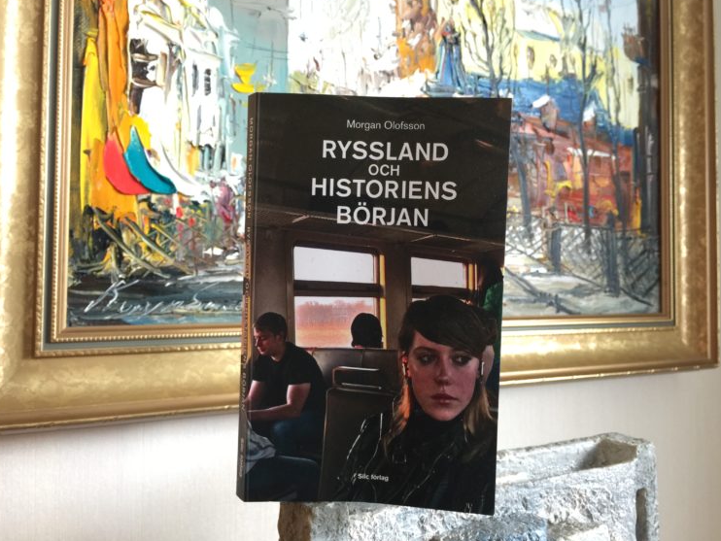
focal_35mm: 30
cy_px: 265
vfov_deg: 46.8
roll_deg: +0.2
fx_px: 625
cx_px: 362
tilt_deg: +3.5
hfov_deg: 59.9
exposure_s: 1/17
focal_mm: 4.15
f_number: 2.2
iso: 64
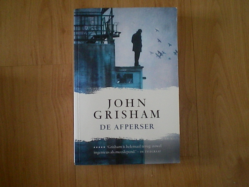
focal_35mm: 38
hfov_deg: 49.0
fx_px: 273
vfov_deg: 37.7
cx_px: 124
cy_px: 94
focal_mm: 6.3
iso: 621
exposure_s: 1/100
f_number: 3.1
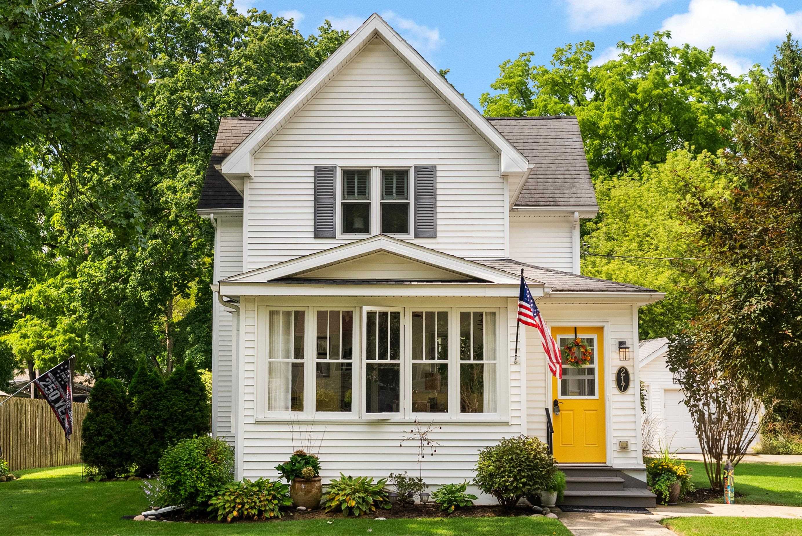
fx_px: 1025
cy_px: 268
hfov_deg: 42.7
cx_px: 401
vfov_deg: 29.3
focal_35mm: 46
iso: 1250
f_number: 7.1
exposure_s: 1/320
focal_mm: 31
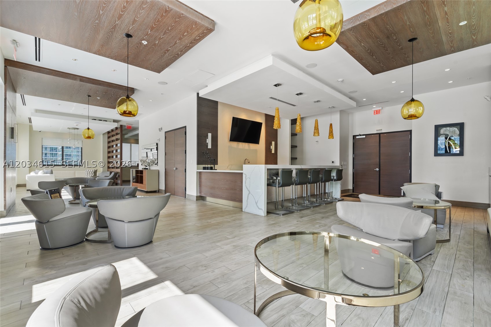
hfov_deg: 96.7
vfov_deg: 73.7
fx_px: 218
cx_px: 246
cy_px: 164
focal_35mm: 16
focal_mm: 16
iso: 250
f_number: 11
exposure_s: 1/3
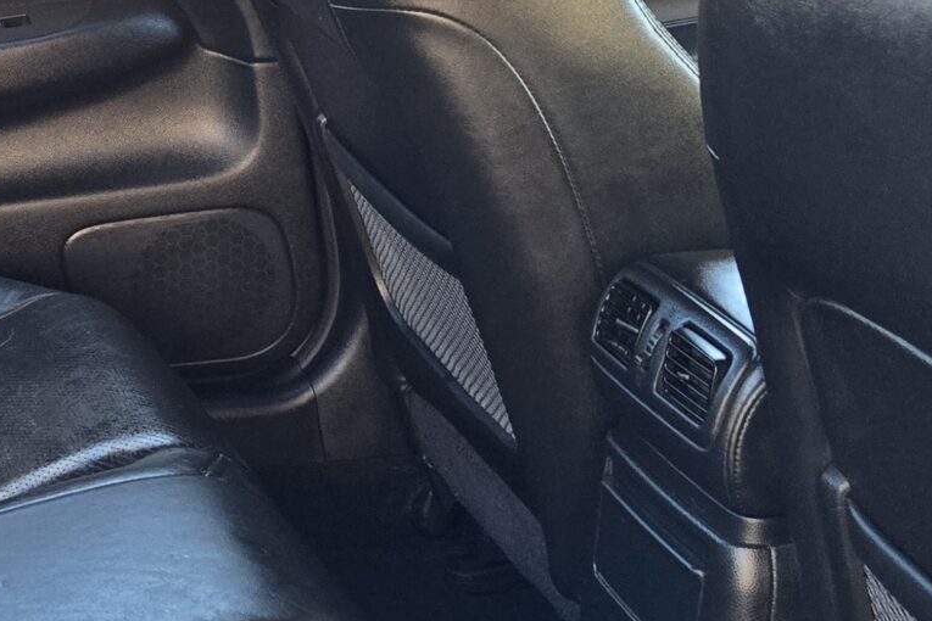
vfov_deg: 17.1
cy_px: 272
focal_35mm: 80
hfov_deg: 24.4
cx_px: 45
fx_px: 2071
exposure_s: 1/180
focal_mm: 5.4
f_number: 1.8
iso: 200
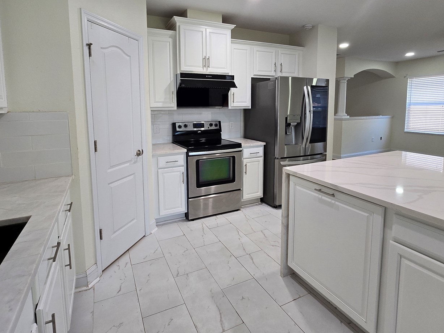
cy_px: 128
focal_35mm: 17
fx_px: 218
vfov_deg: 73.6
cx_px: 202
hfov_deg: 90.8
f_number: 2.2
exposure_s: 1/60
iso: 100
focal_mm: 2.2
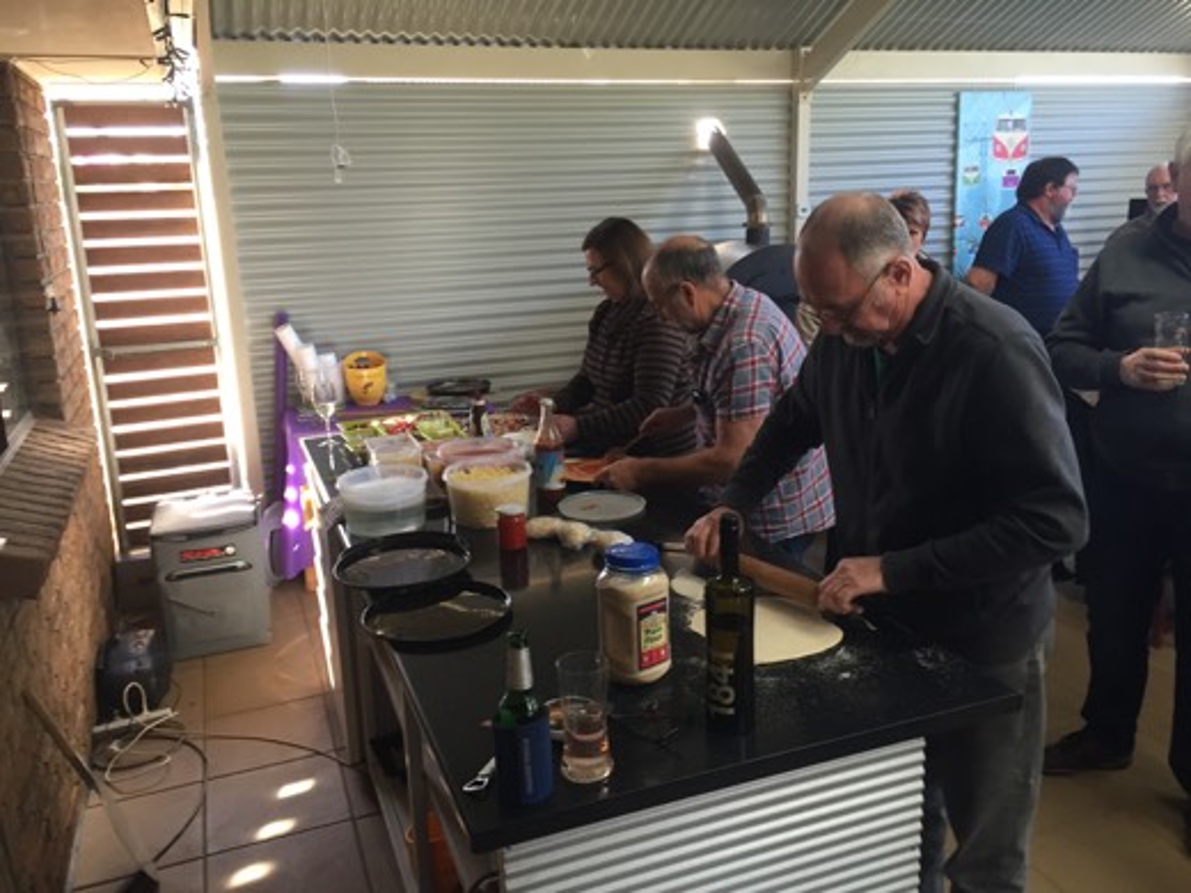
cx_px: 596
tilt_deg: -14.0
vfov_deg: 48.2
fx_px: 998
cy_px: 446
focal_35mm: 29
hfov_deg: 61.7
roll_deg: +2.1
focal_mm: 4.15
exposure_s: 1/30
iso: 80
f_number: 2.2
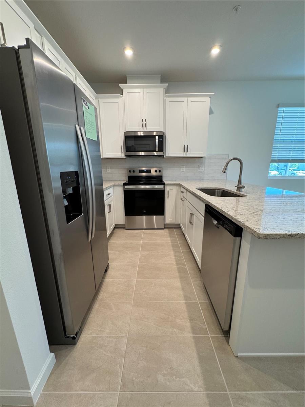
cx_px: 152
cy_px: 204
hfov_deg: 85.7
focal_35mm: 14
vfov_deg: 102.1
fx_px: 164
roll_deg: +0.3
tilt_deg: -13.8
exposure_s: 1/120
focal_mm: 2.22
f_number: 2.2
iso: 200
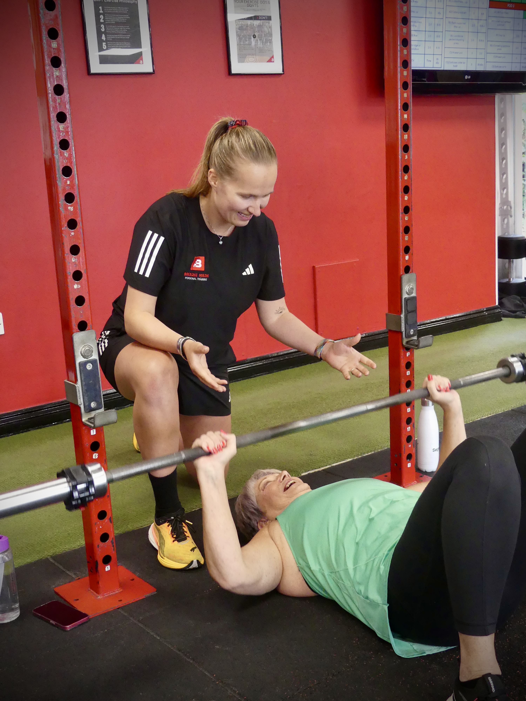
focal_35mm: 45
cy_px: 350
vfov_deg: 42.1
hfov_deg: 32.2
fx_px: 912
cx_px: 263
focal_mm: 8.1
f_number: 2.8
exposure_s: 1/80
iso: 800
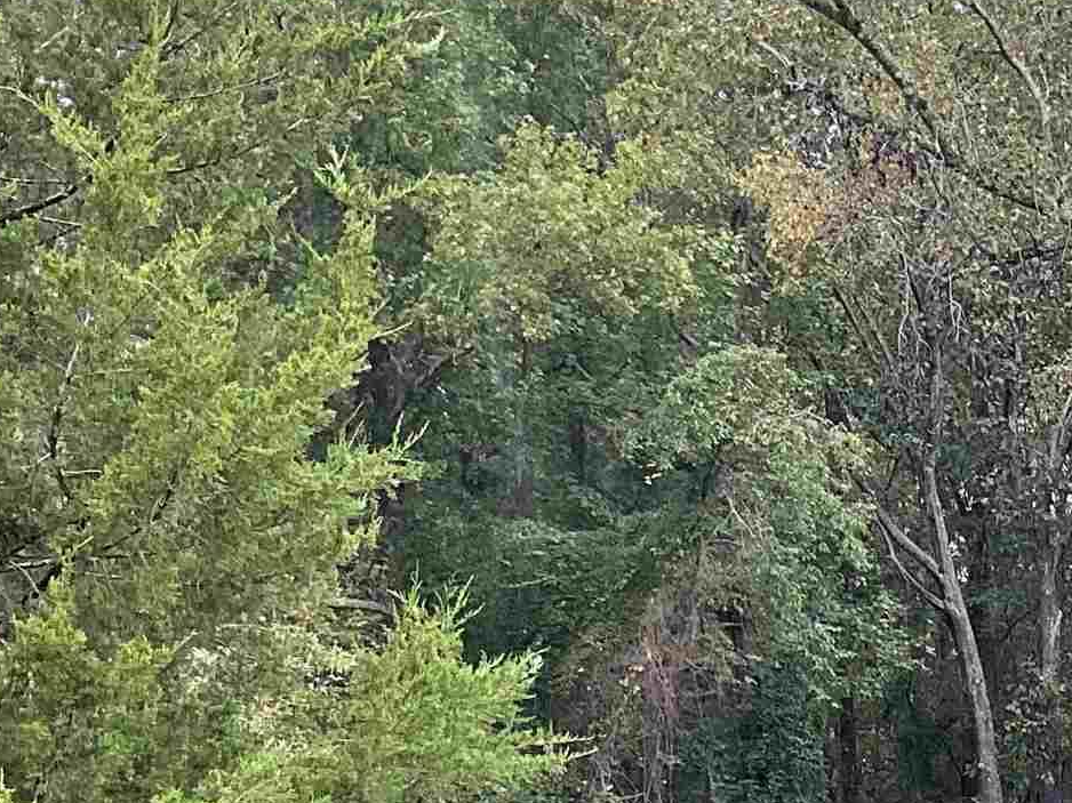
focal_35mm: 95
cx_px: 1301
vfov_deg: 14.8
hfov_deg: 19.4
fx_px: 2941
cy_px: 1065
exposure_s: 1/128
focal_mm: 3
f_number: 1.8
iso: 16
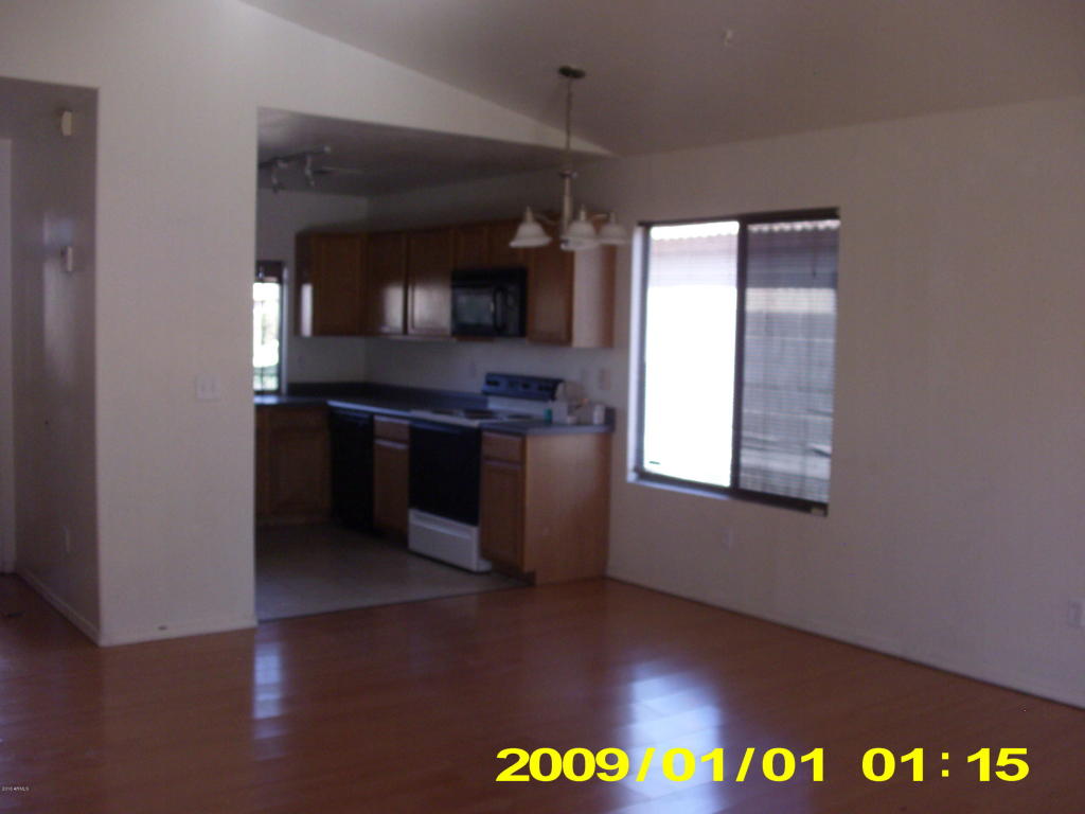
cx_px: 542
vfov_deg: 37.7
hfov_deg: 49.0
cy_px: 407
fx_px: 1191
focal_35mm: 38
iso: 125
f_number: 3.1
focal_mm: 6.3
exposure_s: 1/63
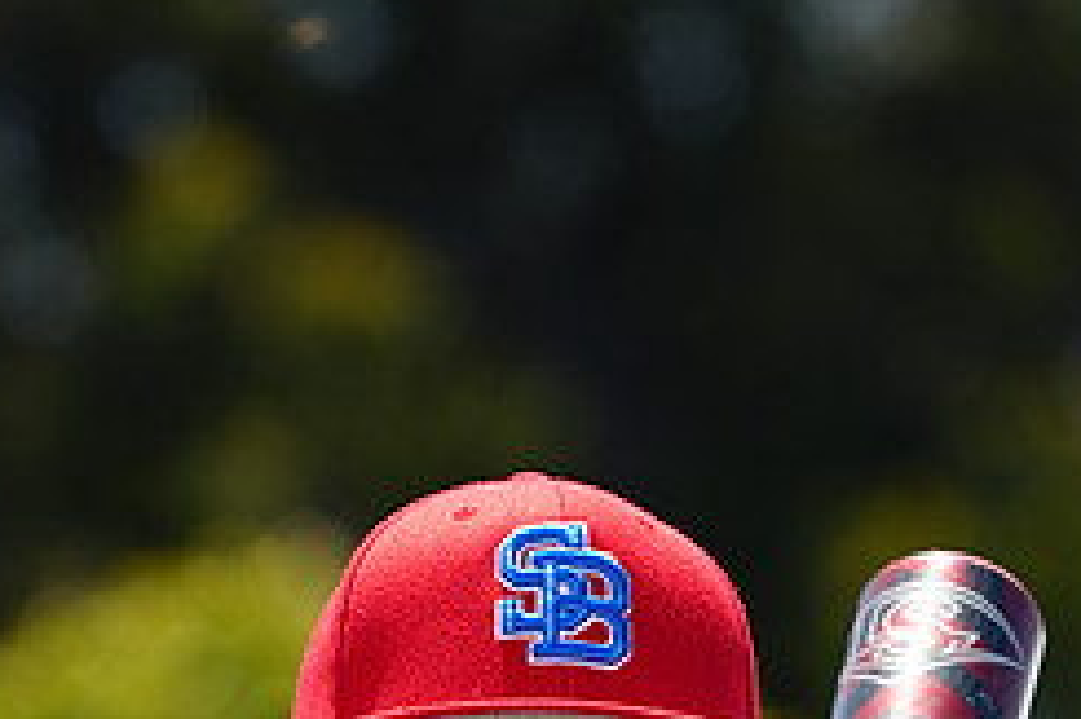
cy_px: 1191
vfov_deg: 2.9
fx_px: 14223
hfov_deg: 4.4
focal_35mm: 474
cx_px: 443
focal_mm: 200
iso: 50
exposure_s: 1/250
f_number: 5
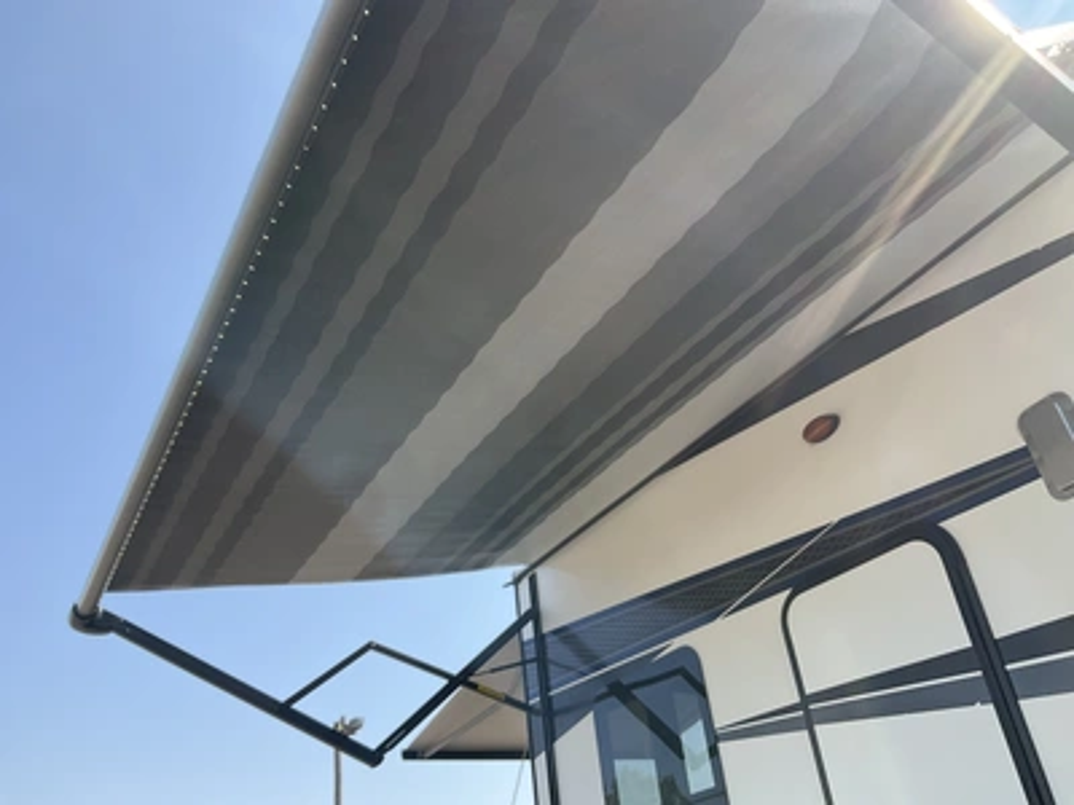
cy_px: 402
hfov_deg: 61.7
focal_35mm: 29
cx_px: 537
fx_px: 900
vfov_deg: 48.2
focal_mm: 3
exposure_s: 1/1035
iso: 25
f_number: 1.8
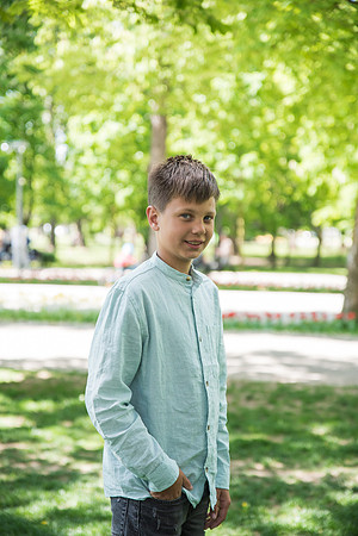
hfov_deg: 19.5
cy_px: 268
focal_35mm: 70
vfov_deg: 28.8
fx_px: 1044
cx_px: 179
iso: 250
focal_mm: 70
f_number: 2.8
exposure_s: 1/320
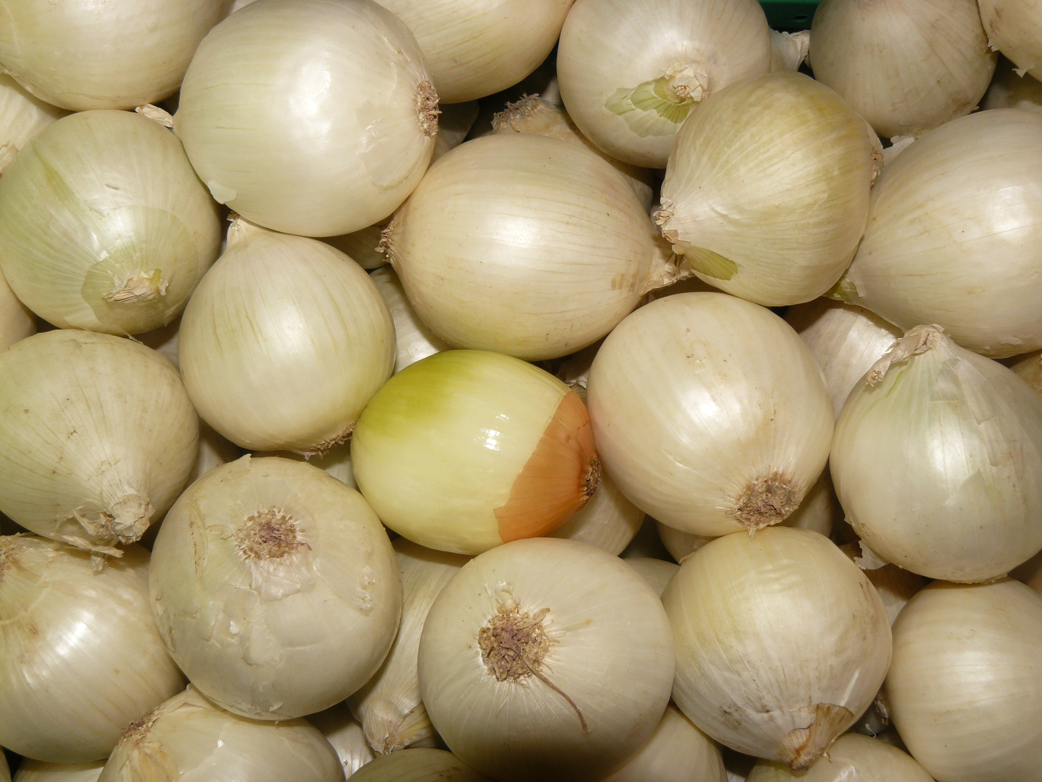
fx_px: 1084
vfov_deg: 39.7
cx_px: 521
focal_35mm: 36
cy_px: 391
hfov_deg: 51.4
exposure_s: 1/40
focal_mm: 6
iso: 100
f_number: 7.1
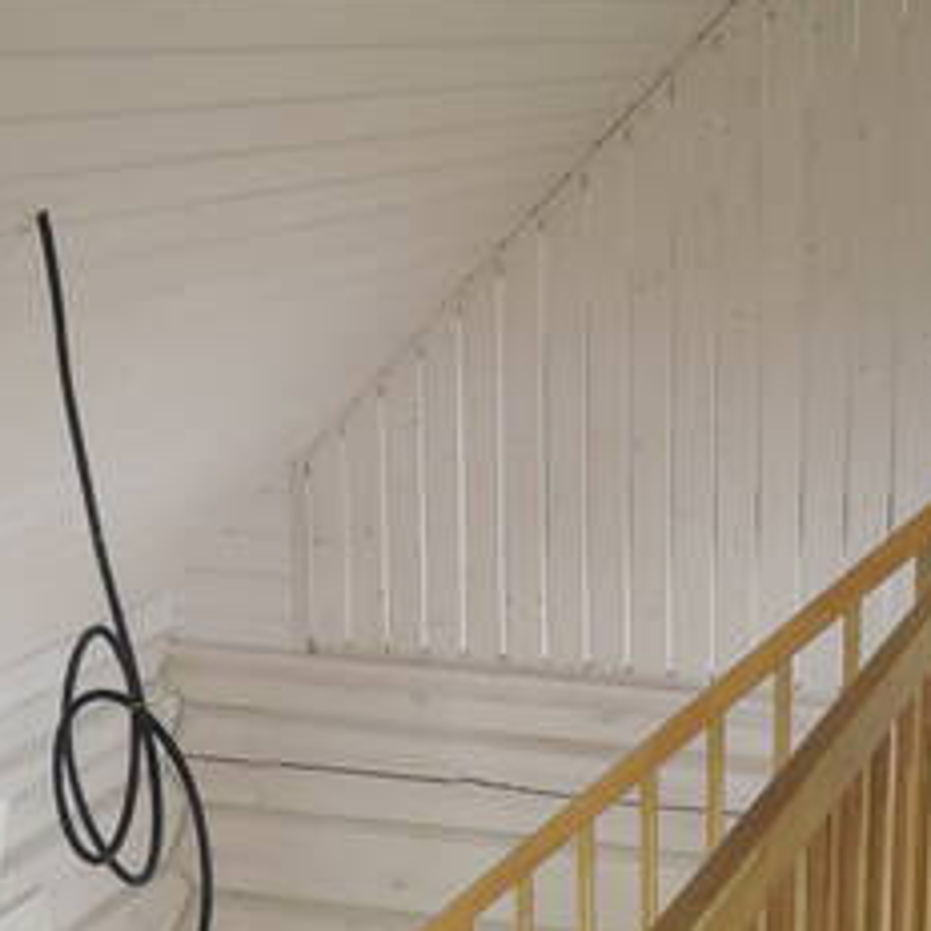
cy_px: 606
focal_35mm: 73
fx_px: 2221
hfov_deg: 23.5
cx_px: 666
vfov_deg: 23.6
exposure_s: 1/30
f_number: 2.8
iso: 220
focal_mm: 5.1
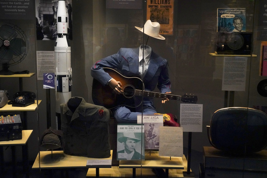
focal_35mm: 42
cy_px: 89
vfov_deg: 31.9
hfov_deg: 46.4
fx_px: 312
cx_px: 134
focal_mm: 42
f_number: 5.6
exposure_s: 1/100
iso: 10000
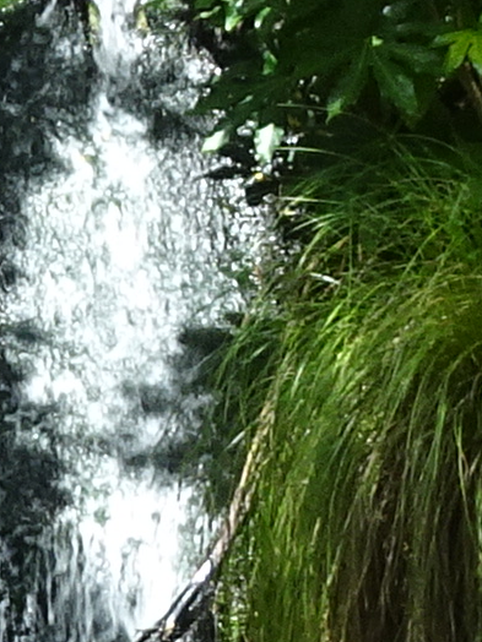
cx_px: -489
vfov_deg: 5.3
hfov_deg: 3.9
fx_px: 6944
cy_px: 447
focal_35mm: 374
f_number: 4
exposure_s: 1/100
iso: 80
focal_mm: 6.8
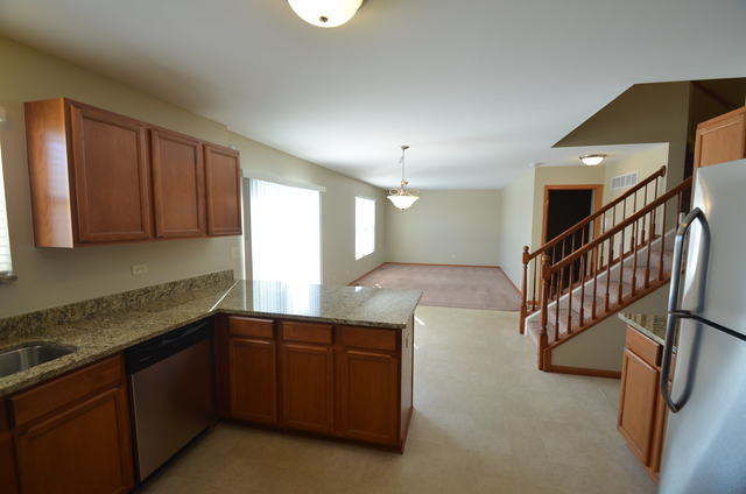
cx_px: 373
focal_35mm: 15
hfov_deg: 100.5
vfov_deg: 77.1
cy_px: 247
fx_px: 310
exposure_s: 1/125
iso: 400
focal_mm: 10
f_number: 5.6
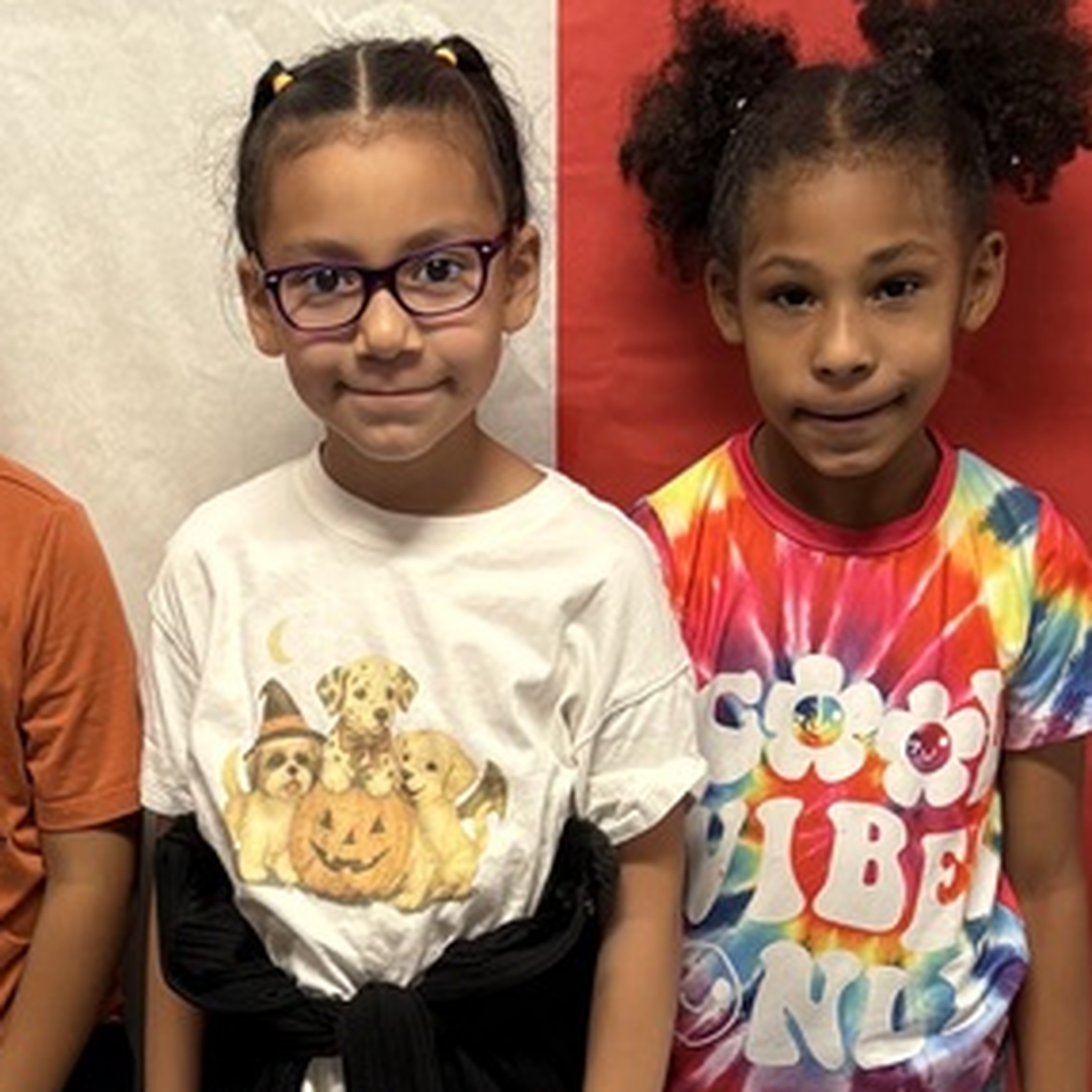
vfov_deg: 19.8
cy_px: 1332
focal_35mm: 82
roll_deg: +3.6
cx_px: 156
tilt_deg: -28.0
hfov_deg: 20.8
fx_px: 2927
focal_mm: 5.96
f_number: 1.6
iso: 250
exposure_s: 1/59
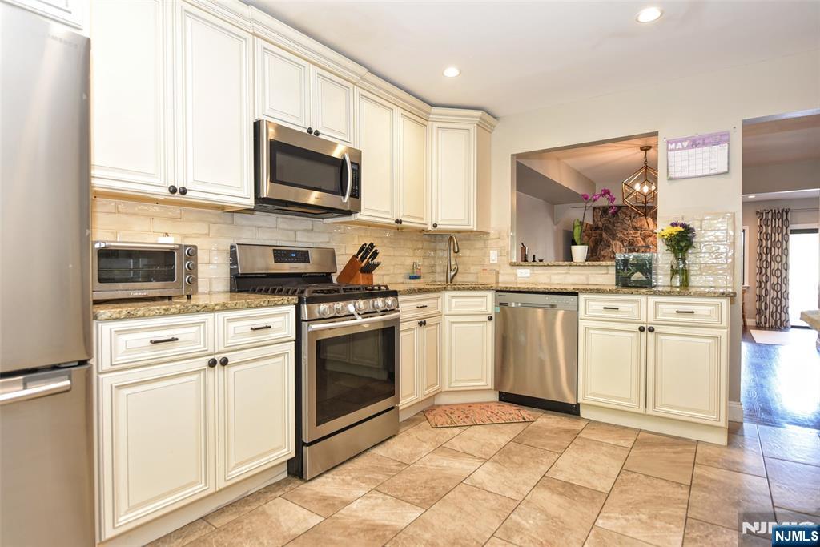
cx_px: 410
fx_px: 433
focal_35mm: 19
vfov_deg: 64.6
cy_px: 274
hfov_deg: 86.9
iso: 800
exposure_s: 1/60
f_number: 3.5
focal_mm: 19
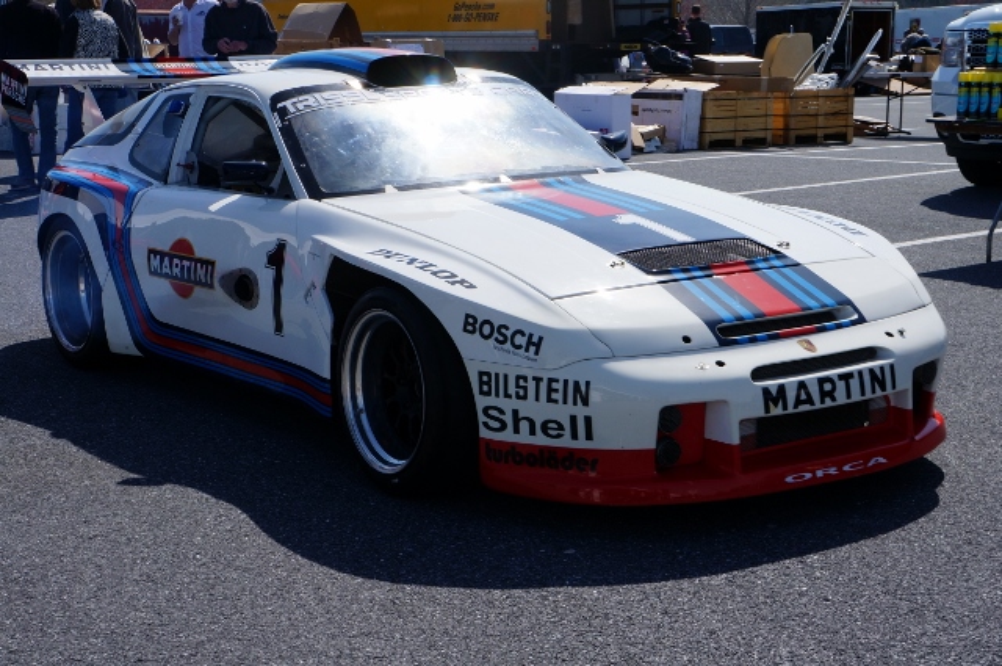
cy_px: 333
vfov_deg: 22.0
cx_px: 501
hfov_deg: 32.7
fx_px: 1710
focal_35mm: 62
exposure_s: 1/250
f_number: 13
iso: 160
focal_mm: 41
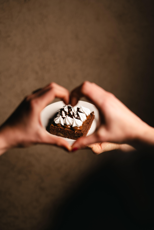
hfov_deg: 27.0
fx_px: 321
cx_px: 77
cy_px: 115
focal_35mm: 50
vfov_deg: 39.6
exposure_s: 1/200
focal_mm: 50
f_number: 2.5
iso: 125
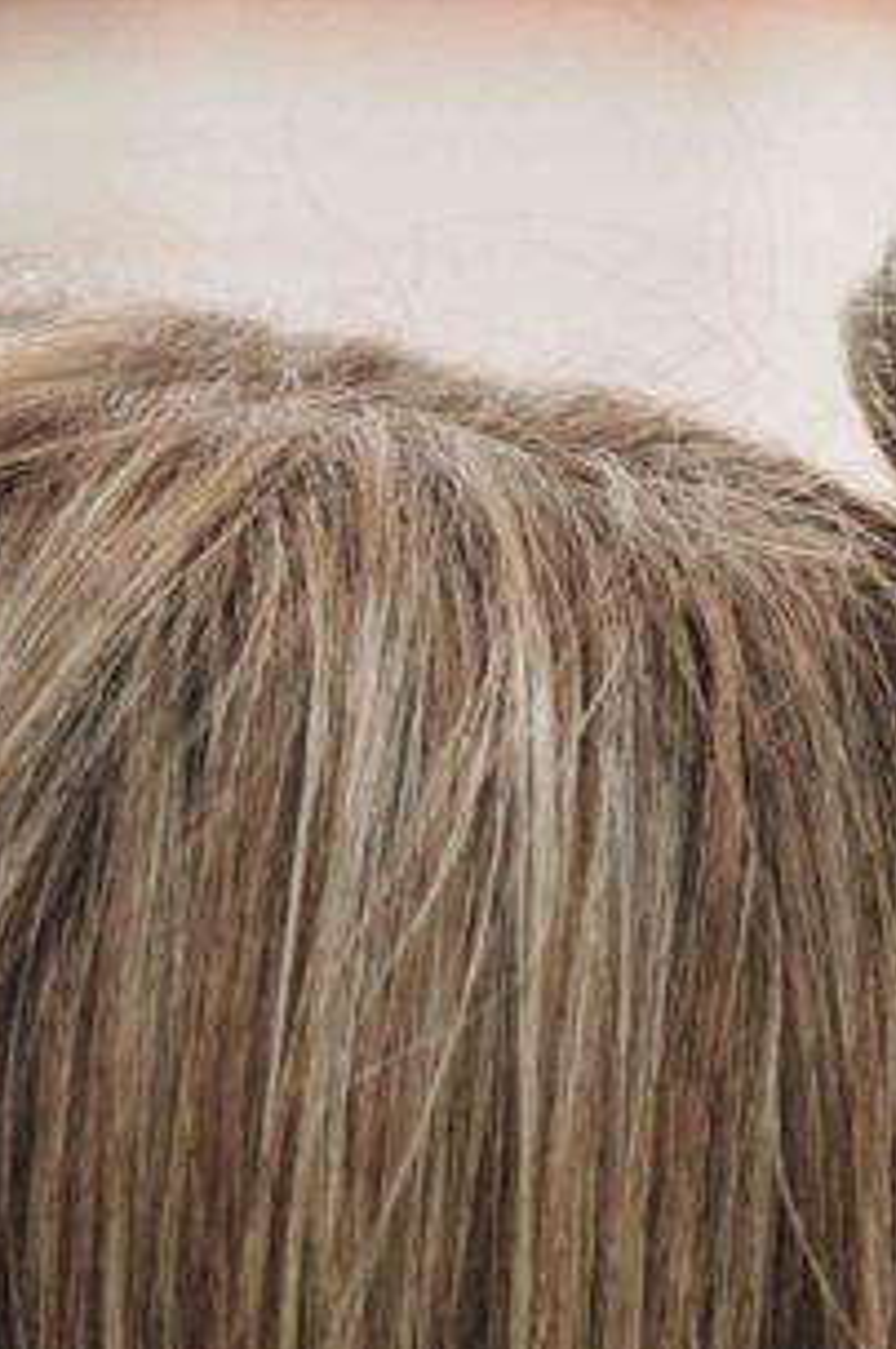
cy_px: 2303
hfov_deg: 5.4
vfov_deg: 7.9
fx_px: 9466
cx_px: 1508
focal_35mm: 253
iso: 125
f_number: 4
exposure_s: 1/160
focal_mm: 50
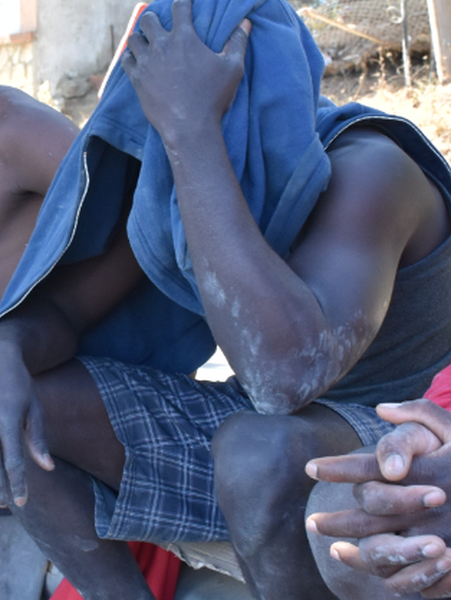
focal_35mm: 91
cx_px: 90
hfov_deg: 16.1
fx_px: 1579
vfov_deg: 21.5
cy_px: 268
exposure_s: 1/160
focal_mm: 22
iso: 400
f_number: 6.3
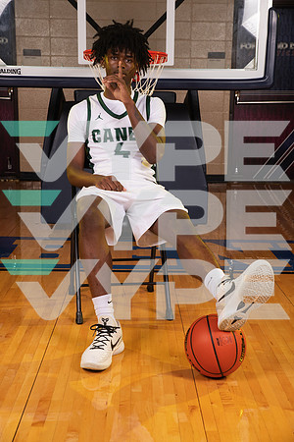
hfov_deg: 24.2
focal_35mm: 56
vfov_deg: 35.6
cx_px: 147
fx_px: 686
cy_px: 221
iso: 320
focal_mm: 56
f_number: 7.1
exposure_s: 1/320
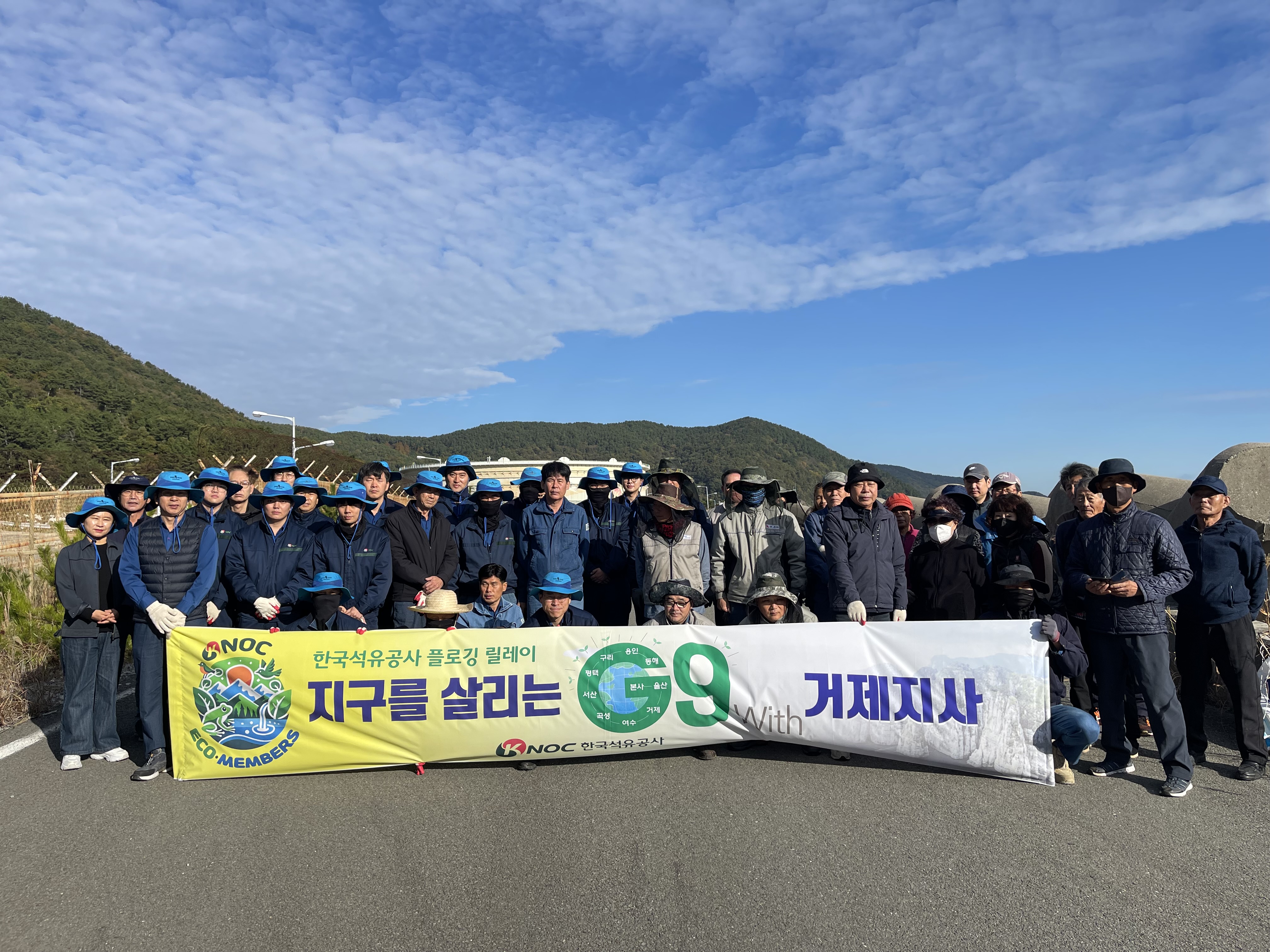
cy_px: 476
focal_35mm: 25
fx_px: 917
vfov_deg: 54.9
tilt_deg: +2.9
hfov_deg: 69.4
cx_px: 635
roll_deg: +0.9
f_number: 1.6
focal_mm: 5.1
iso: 32
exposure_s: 1/5128
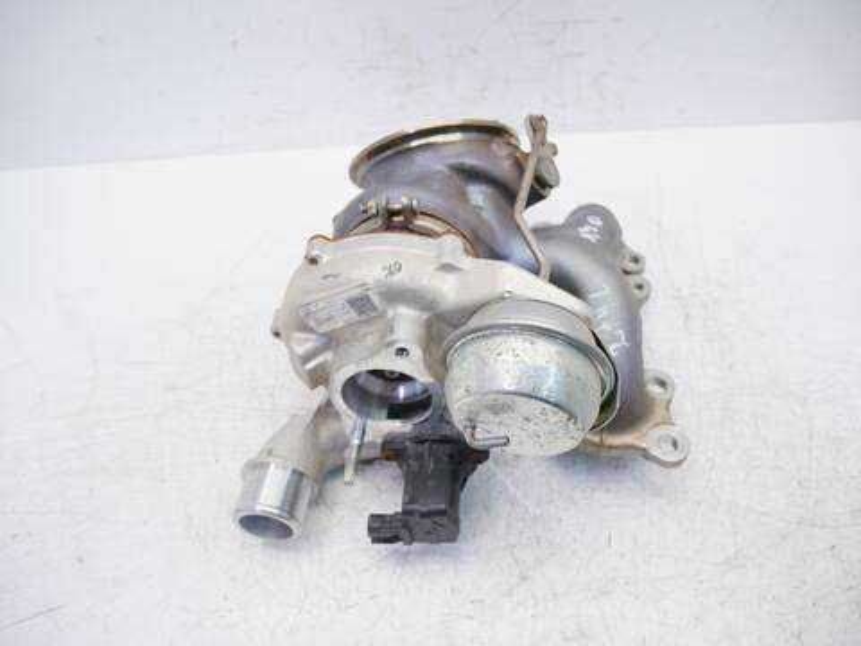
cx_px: 430
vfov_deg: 56.8
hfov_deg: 71.6
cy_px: 323
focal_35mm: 24
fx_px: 597
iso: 200
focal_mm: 12
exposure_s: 1/80
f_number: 3.5
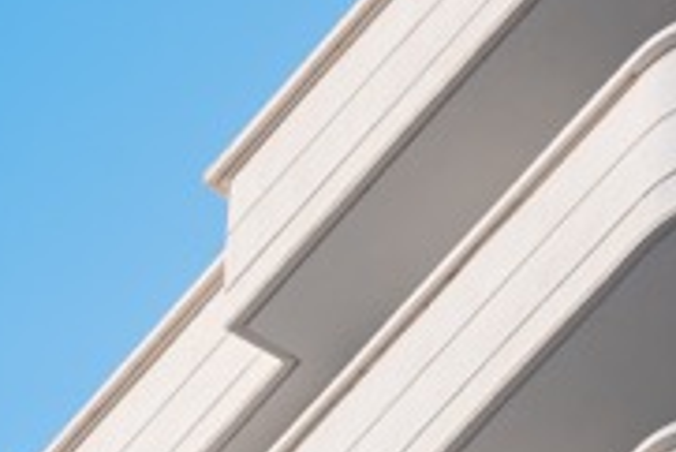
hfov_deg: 5.0
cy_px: 982
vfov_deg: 3.3
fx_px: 7724
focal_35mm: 411
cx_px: 332
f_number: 4
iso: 250
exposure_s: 1/125
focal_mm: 41.1
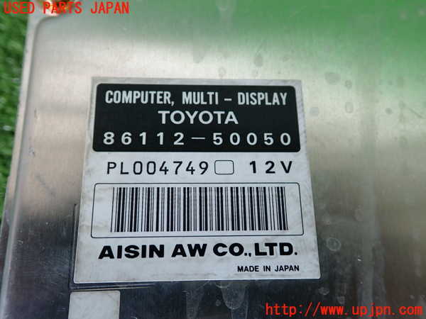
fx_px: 369
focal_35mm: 30
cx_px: 213
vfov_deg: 46.8
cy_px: 160
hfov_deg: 60.0
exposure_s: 1/80
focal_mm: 5.4
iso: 200
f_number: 2.3
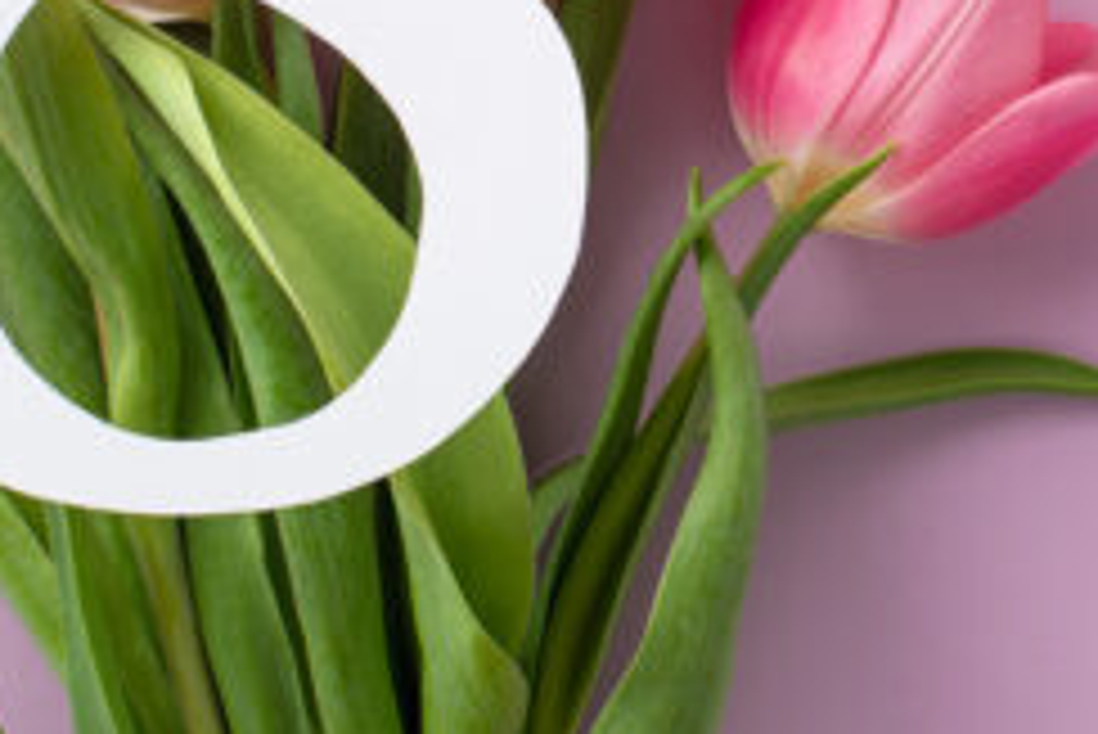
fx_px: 3754
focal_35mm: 123
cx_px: 868
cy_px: -83
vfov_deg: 11.0
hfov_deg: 16.5
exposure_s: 1/125
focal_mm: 50
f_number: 8
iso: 100
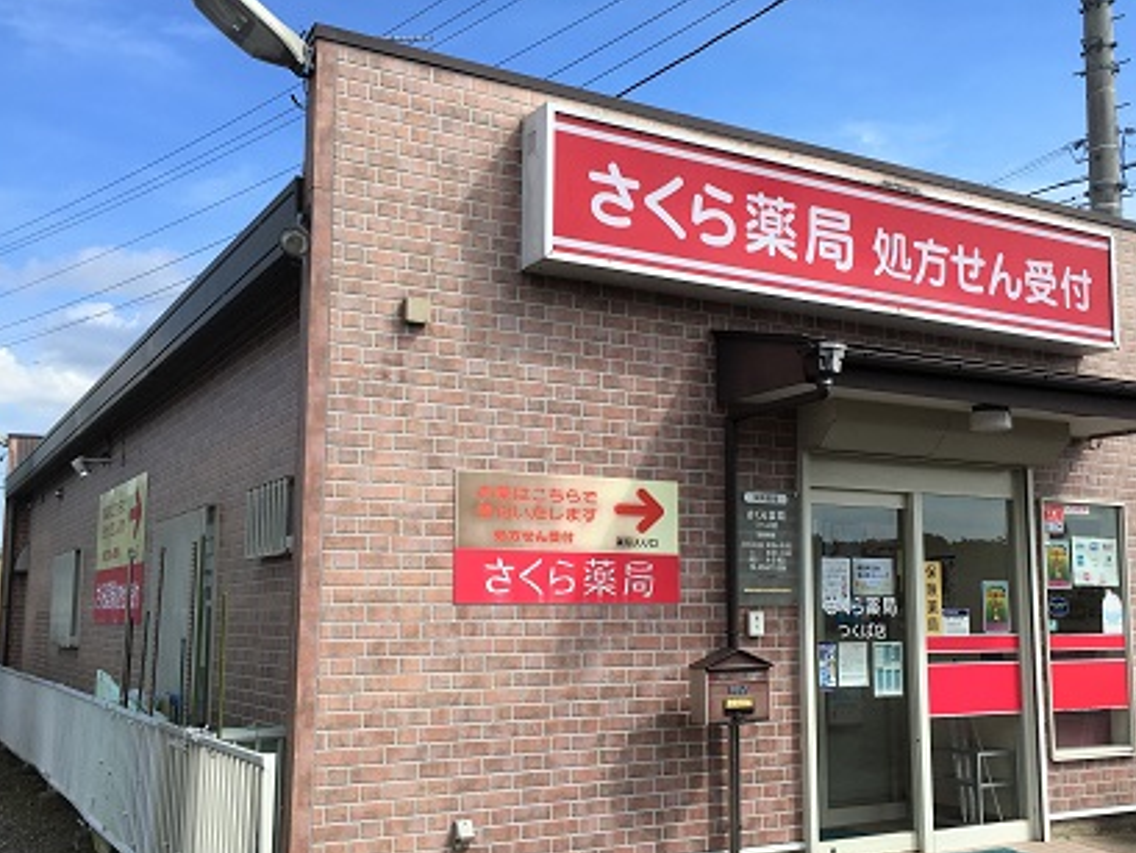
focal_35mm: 34
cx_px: 658
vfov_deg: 41.8
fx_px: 1116
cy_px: 458
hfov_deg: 53.7
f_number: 2.2
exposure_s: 1/1241
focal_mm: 4.15
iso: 25
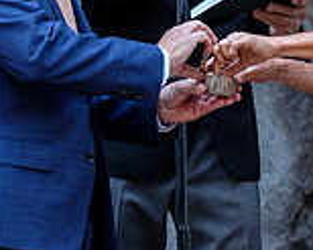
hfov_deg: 4.3
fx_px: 4120
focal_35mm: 445
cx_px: 260
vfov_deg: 3.5
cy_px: 78
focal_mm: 83.8
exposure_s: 1/80
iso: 640
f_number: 3.2
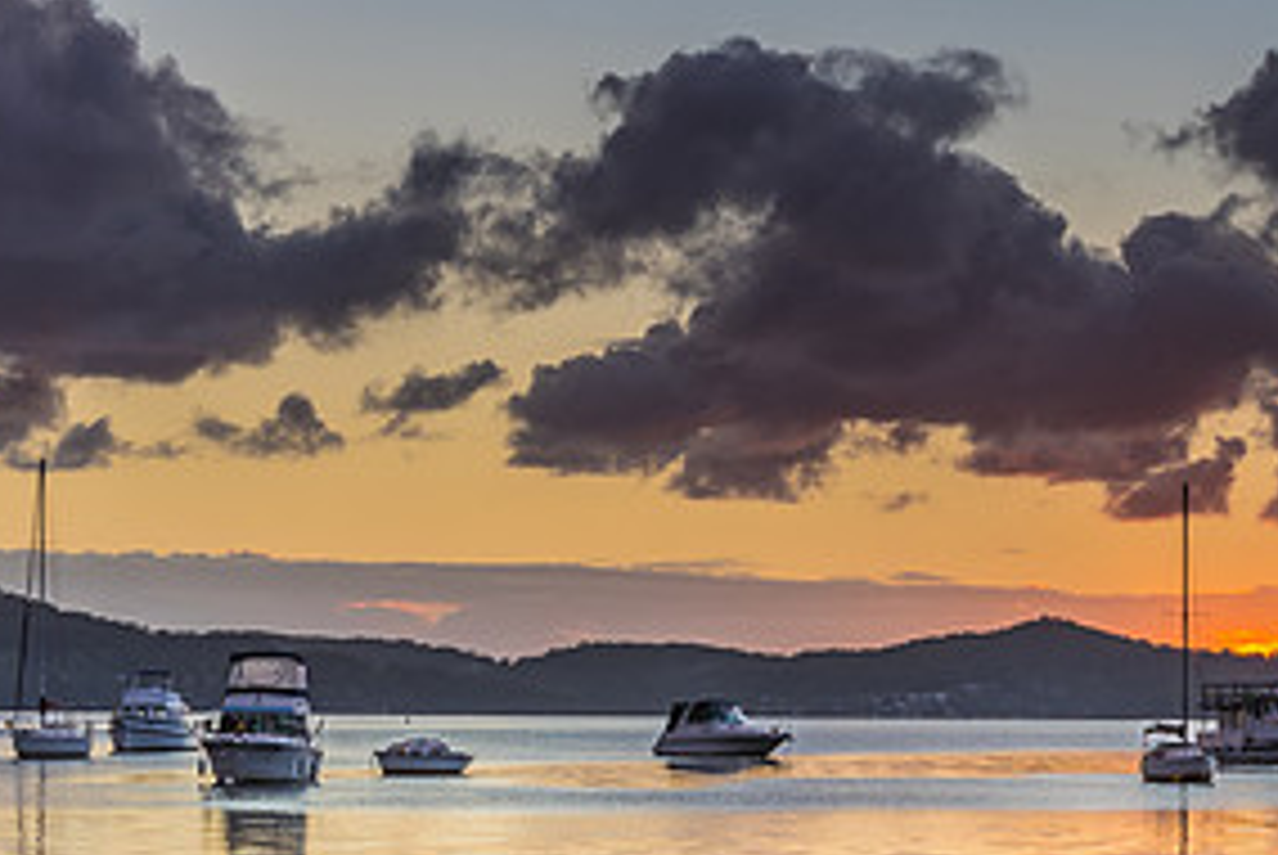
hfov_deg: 16.9
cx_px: 1225
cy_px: 612
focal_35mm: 119
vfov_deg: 11.5
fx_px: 4229
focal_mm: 38
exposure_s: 1/3
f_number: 11
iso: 50
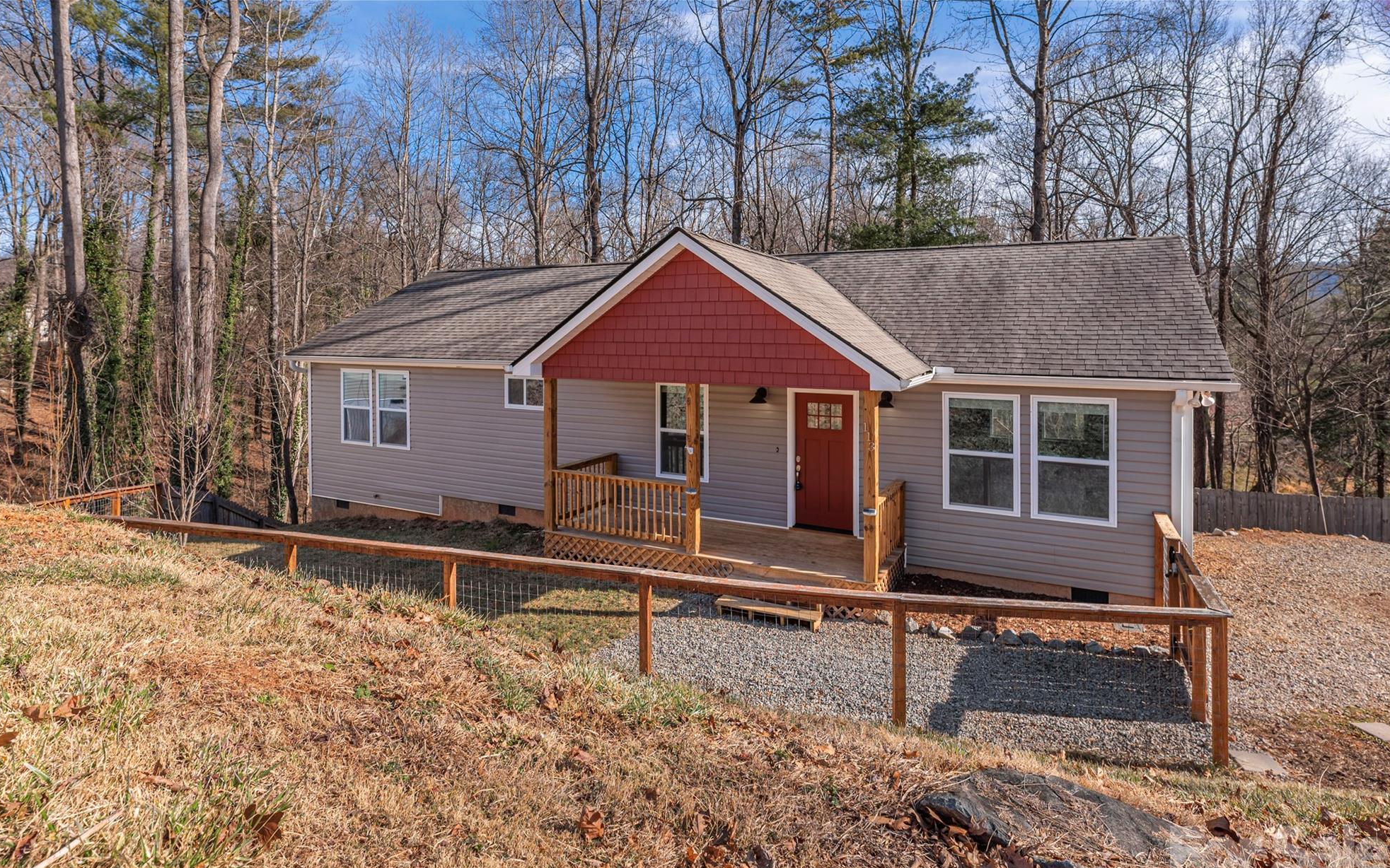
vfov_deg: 67.8
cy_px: 482
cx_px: 671
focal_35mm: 17
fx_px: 644
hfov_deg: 94.3
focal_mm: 16
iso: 320
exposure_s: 1/2000
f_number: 7.1
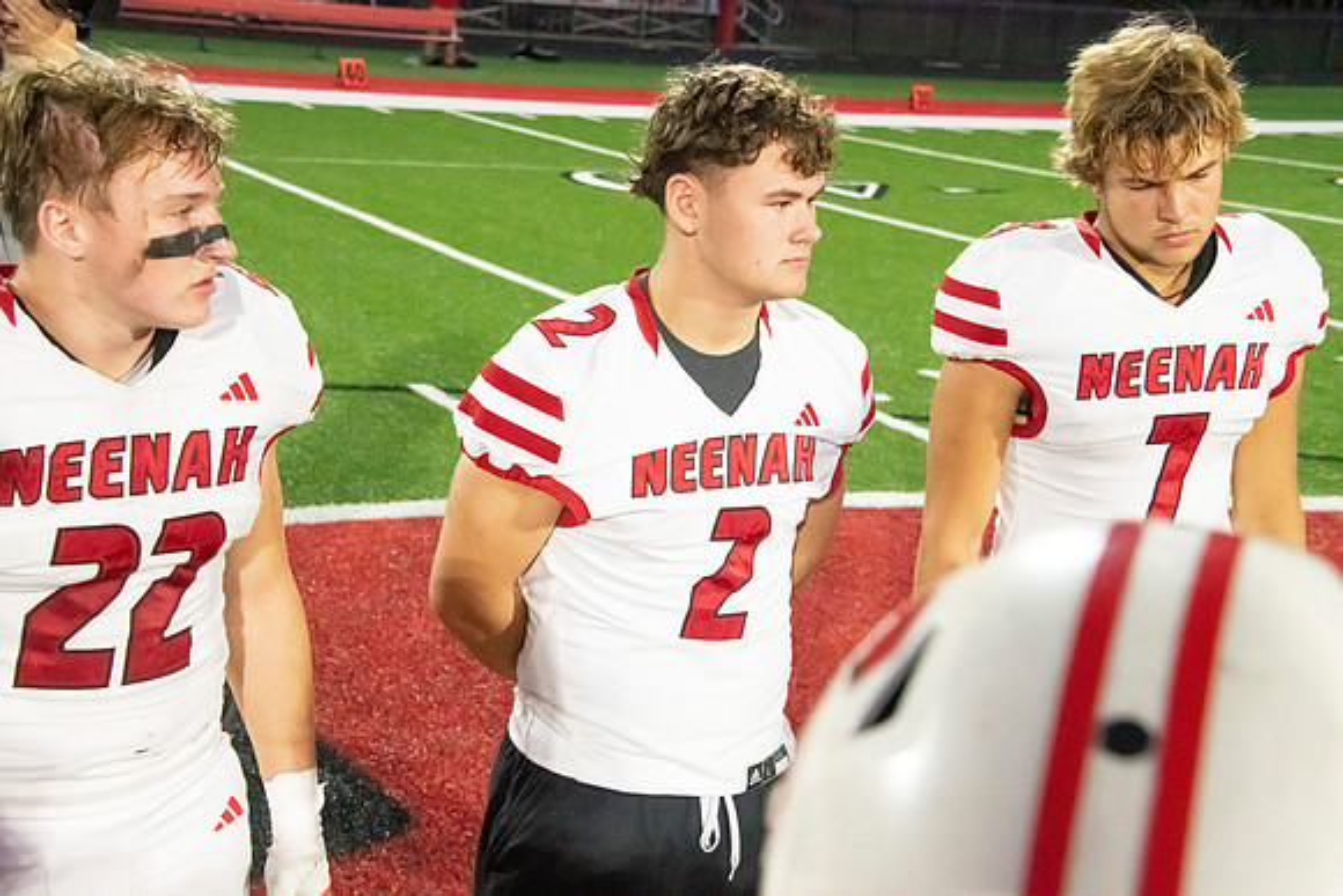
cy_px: 448
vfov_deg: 23.4
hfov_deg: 34.5
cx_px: 672
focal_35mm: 58
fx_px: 2164
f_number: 7.1
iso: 10000
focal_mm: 58
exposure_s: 1/500
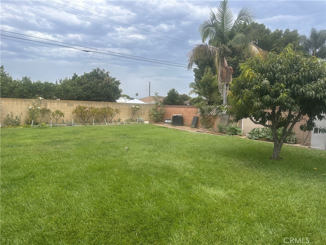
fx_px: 226
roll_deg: -1.4
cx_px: 163
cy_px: 122
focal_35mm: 24
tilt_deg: -6.2
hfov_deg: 71.6
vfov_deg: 56.8
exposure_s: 1/1779
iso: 80
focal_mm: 6.86
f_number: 1.78
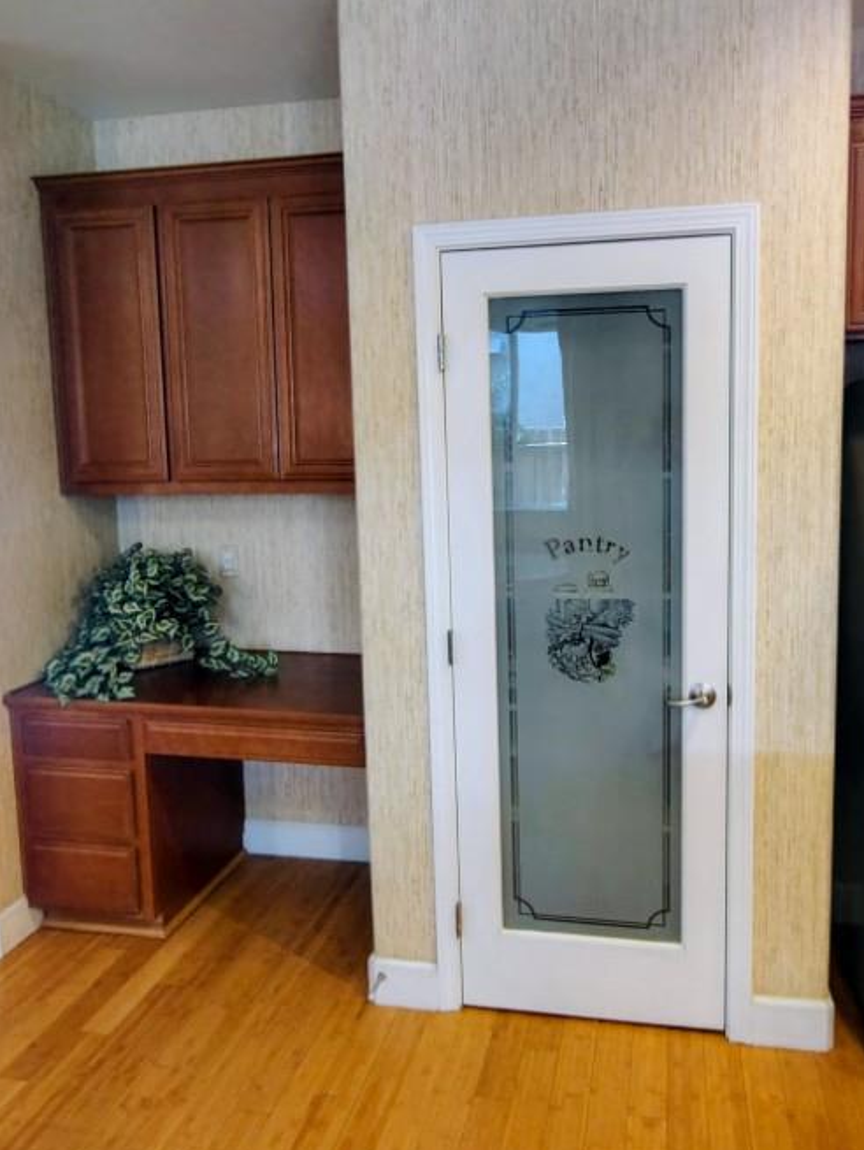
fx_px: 831
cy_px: 528
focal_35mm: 25
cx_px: 520
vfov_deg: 69.2
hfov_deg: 54.5
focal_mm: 2.13
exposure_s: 1/24
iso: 525
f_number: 2.2
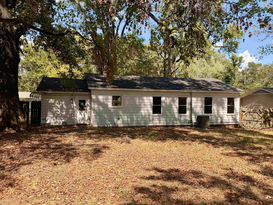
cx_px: 132
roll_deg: -0.2
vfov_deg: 51.4
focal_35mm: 27
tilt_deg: -1.1
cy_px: 103
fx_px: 213
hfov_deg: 65.3
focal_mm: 6.76
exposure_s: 1/2232
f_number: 1.78
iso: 80
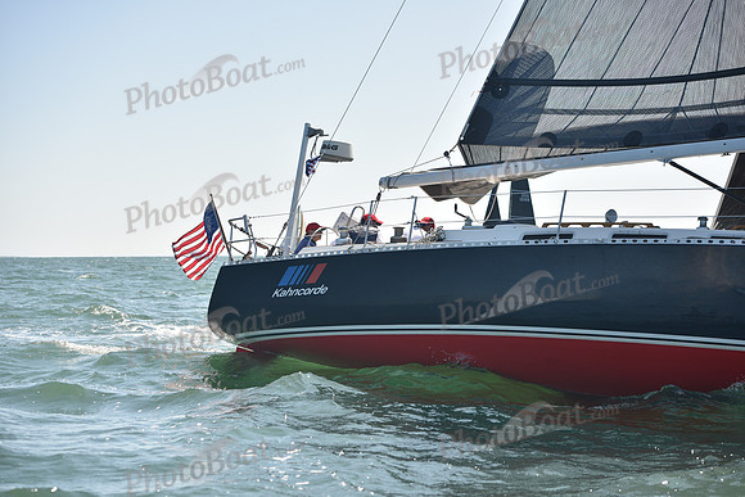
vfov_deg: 19.5
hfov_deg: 28.8
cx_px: 372
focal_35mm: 70
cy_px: 248
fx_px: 1449
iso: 250
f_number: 4
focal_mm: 70
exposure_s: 1/800
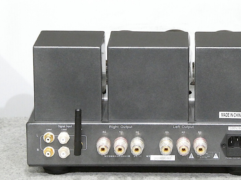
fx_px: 1176
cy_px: 100
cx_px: 148
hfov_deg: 11.7
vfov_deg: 8.8
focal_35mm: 169
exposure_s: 1/15
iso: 1600
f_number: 6.3
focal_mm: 24.2
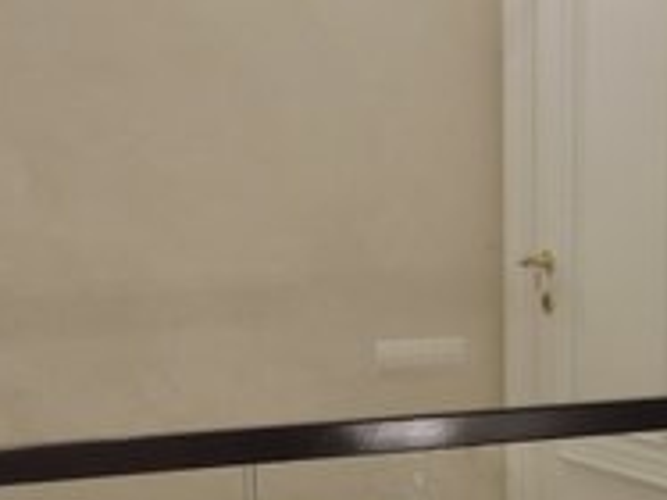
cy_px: 652
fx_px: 1598
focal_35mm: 83
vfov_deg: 16.7
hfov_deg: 23.6
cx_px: 321
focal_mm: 4.5
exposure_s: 1/30
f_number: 3.3
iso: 200
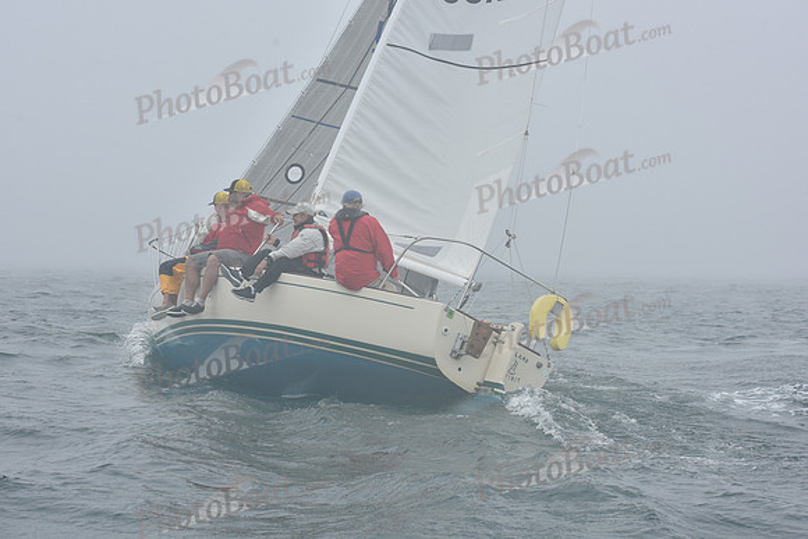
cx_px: 404
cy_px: 270
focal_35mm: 85
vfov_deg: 16.1
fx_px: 1908
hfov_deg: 23.9
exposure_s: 1/800
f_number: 9
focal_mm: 85
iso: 250
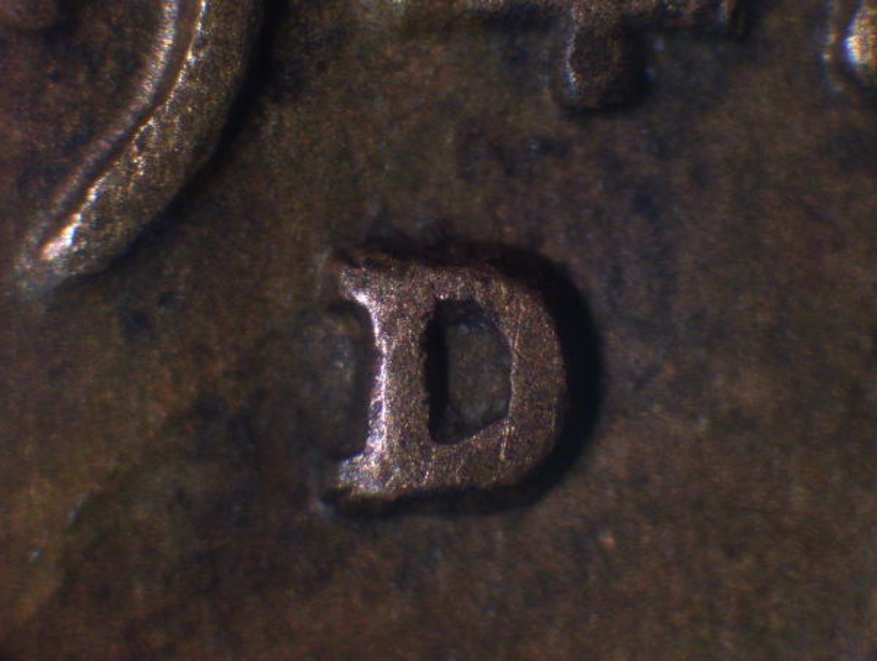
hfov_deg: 18.2
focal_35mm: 108
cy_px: 330
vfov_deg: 13.7
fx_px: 2741
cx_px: 438
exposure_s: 1/8
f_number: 4.6
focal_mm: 18
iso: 160
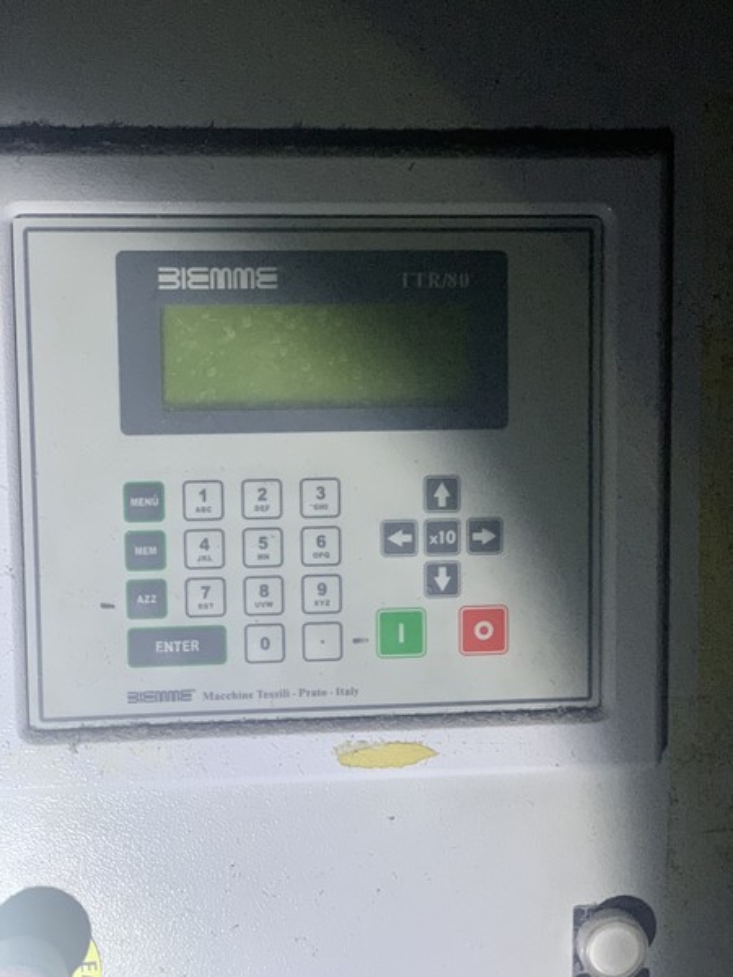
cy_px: 488
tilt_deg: -3.6
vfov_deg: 36.8
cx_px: 366
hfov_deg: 28.0
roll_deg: +0.2
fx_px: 1468
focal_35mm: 52
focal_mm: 6
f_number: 2.4
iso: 250
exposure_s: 1/60
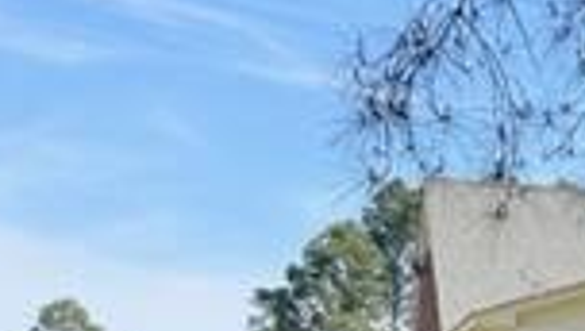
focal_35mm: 119
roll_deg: -0.5
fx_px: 1849
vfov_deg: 9.8
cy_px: 577
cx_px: 885
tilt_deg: -2.0
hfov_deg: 16.4
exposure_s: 1/1949
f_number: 1.6
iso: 32
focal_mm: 4.2
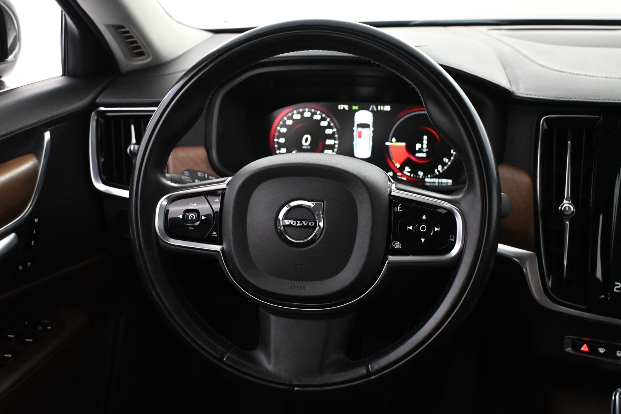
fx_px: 750
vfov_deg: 30.8
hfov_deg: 45.0
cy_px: 207
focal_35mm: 44
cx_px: 310
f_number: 4.8
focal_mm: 29
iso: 6400
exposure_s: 1/60
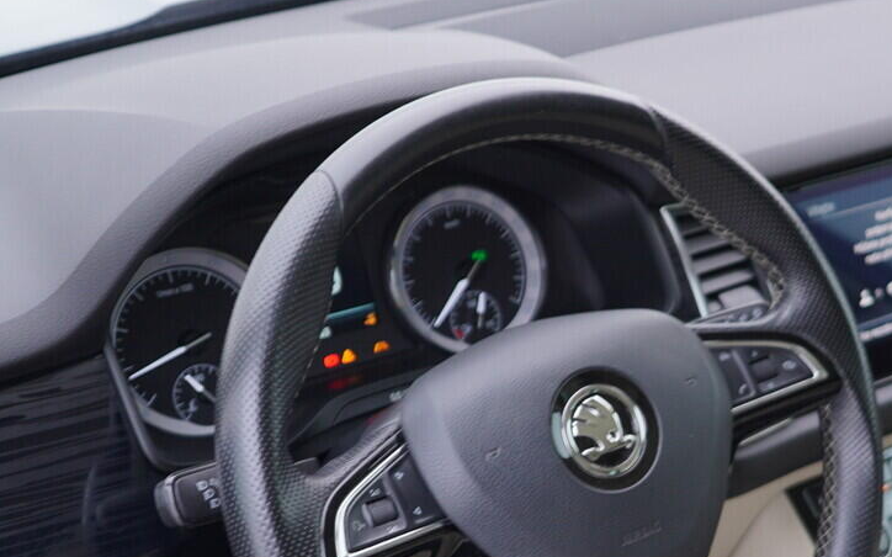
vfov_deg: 17.7
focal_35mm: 73
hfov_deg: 27.6
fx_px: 1774
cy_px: 457
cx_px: 728
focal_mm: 24
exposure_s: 1/40
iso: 200
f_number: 2.8
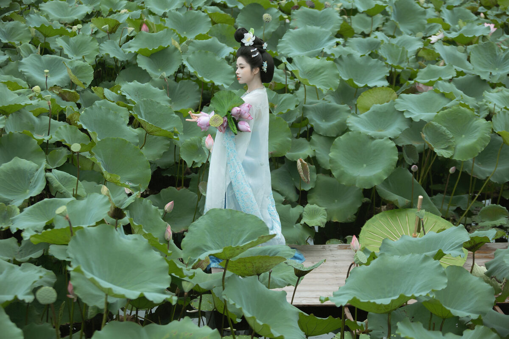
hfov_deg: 28.8
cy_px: 170
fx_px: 990
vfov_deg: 19.5
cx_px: 254
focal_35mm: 70
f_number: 2.8
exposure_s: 1/500
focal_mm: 70
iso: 100
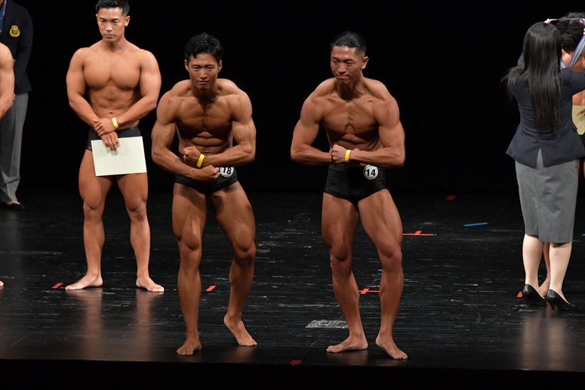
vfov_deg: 5.4
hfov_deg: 8.1
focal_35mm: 255
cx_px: 292
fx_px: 4142
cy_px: 195
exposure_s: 1/400
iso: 3200
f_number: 5.6
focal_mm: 170
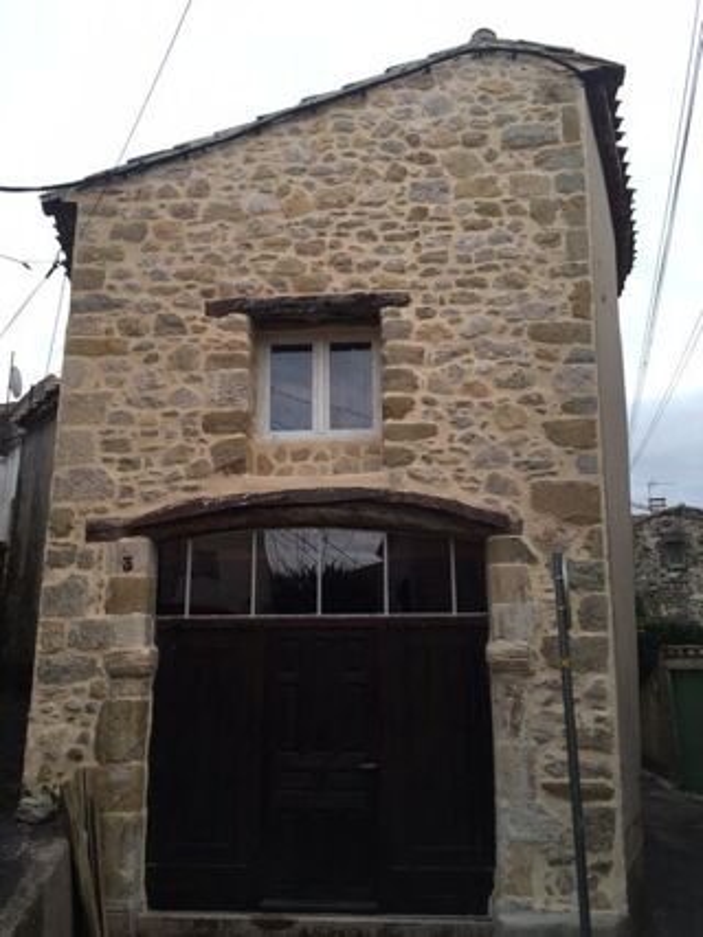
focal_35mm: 29
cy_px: 468
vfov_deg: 61.7
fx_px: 786
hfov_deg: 48.2
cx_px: 352
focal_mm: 4.15
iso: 64
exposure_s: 1/17
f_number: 2.2
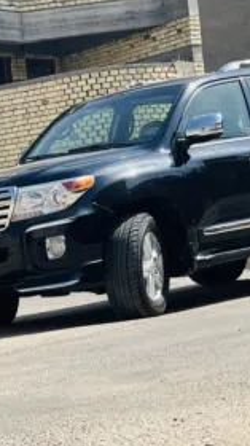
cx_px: 97
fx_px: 1418
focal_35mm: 120
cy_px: 306
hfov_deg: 10.1
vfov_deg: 17.8
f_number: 2.8
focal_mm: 9
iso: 32
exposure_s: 1/657
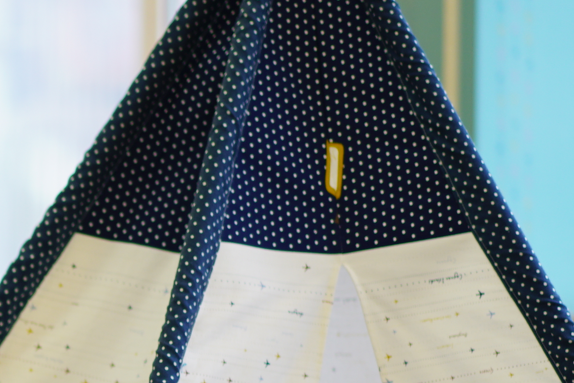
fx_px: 8485
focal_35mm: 532
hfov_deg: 3.8
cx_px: -504
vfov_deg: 2.6
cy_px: 505
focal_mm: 135
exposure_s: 1/60
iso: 200
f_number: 1.8
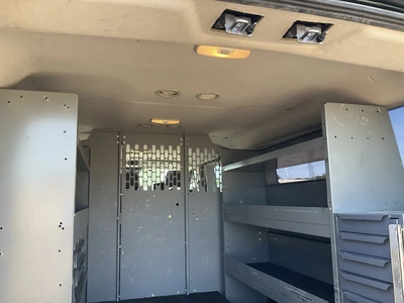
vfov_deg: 48.2
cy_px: 152
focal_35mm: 29
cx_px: 202
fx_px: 338
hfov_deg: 61.7
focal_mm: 3
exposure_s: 1/122
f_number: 1.8
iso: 40
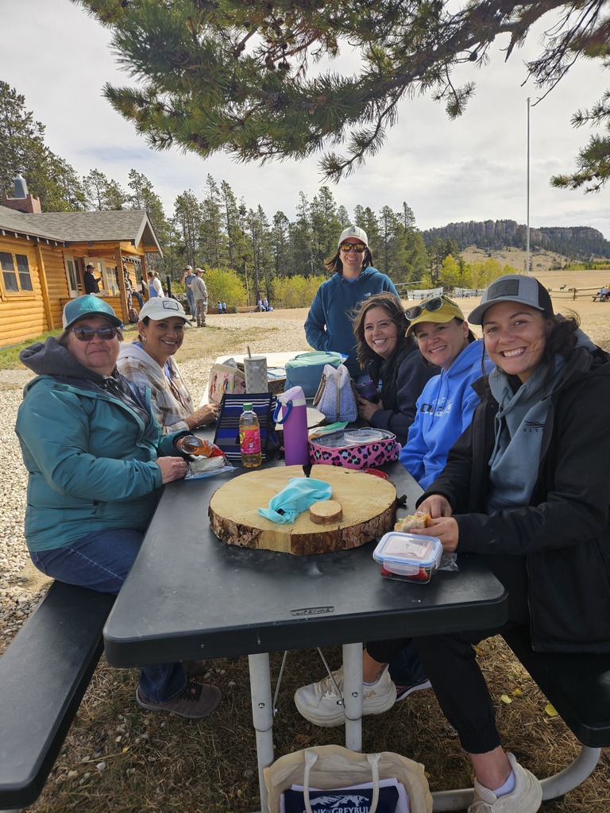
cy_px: 406
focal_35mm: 23
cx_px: 305
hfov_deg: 58.9
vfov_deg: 73.9
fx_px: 540
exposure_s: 1/707
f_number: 1.8
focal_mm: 5.4
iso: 25
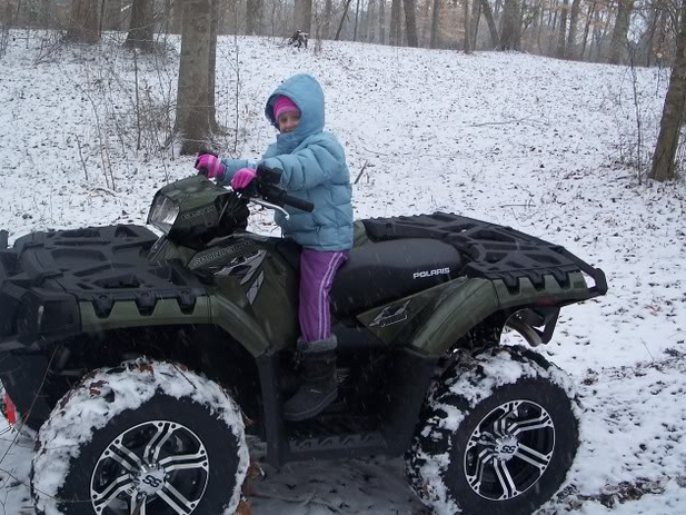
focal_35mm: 48
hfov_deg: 39.5
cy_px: 266
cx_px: 279
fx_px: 951
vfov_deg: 30.3
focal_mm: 7.8
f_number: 2.8
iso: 64
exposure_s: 1/80
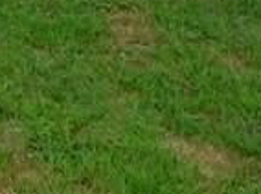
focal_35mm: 253
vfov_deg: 5.4
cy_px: -452
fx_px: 1904
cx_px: -434
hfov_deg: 7.2
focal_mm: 4.7
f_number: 3.3
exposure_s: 1/500
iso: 100
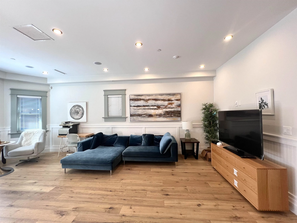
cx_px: 148
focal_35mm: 13
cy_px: 112
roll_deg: +0.8
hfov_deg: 106.2
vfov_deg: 89.9
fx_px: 112
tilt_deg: +0.6
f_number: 1.8
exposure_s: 1/120
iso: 125
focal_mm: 1.57
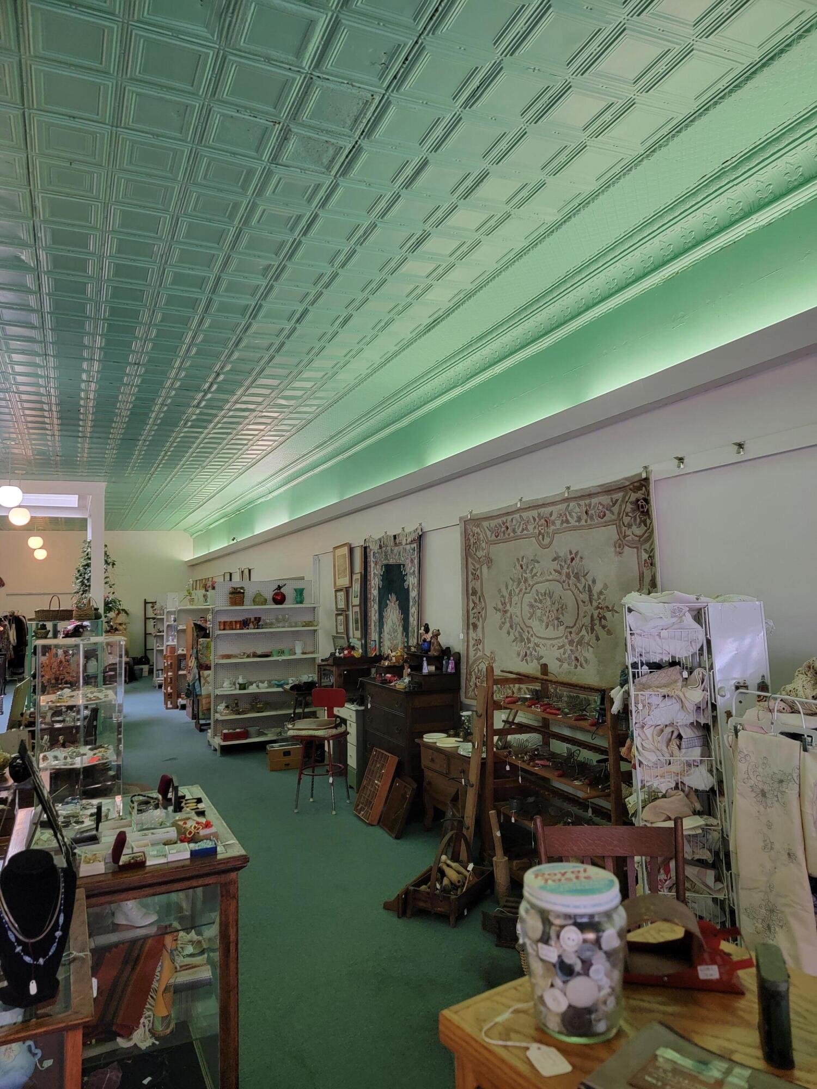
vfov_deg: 71.6
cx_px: 408
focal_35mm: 24
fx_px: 755
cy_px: 544
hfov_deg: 56.8
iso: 250
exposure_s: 1/120
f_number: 1.8
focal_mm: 6.7
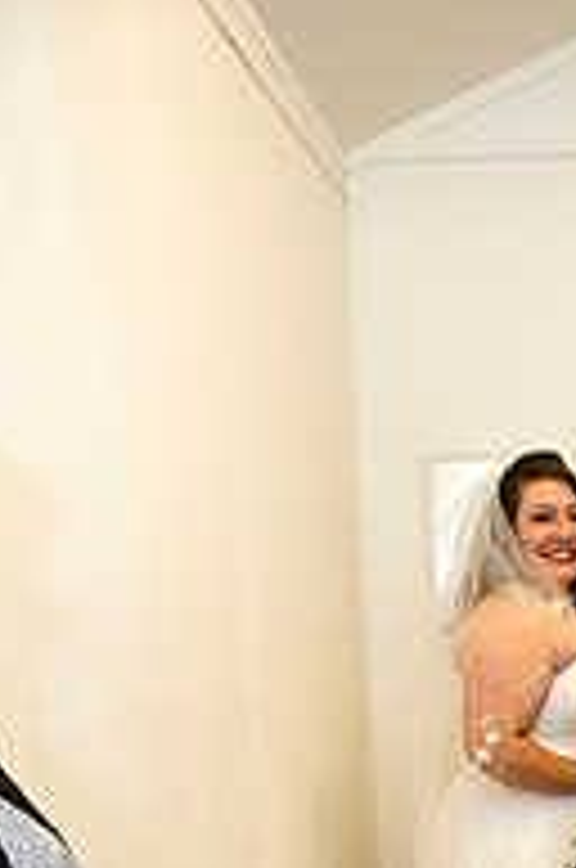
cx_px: 583
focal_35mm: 56
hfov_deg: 23.1
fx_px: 1349
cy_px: 971
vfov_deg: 31.4
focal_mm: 24
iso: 640
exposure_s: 1/80
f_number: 3.5
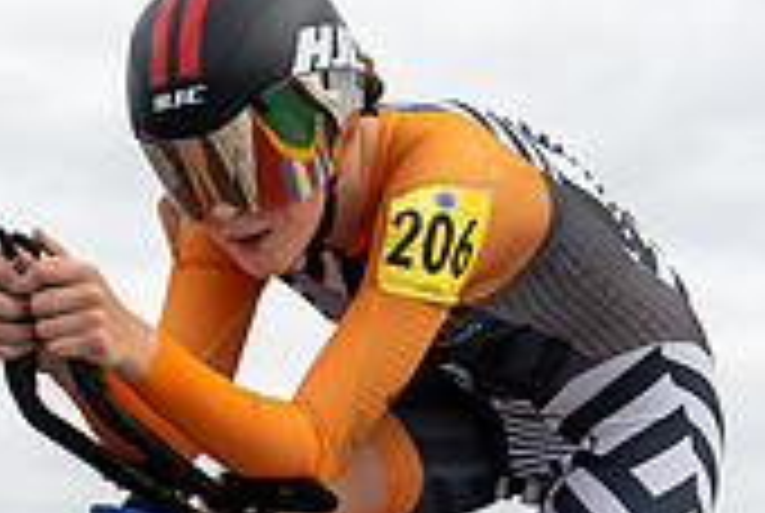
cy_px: 785
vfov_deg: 8.0
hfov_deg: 12.1
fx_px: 3576
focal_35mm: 168
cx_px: 87
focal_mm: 28
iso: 100
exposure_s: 1/1000
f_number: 3.5
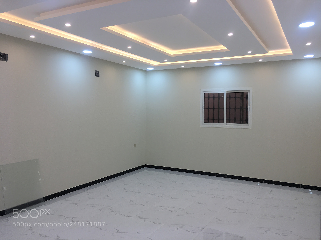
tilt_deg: -1.9
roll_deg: -0.9
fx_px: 269
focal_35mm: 29
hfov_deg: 61.7
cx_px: 160
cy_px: 120
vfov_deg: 48.2
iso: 25
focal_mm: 4.15
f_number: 2.2
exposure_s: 1/60
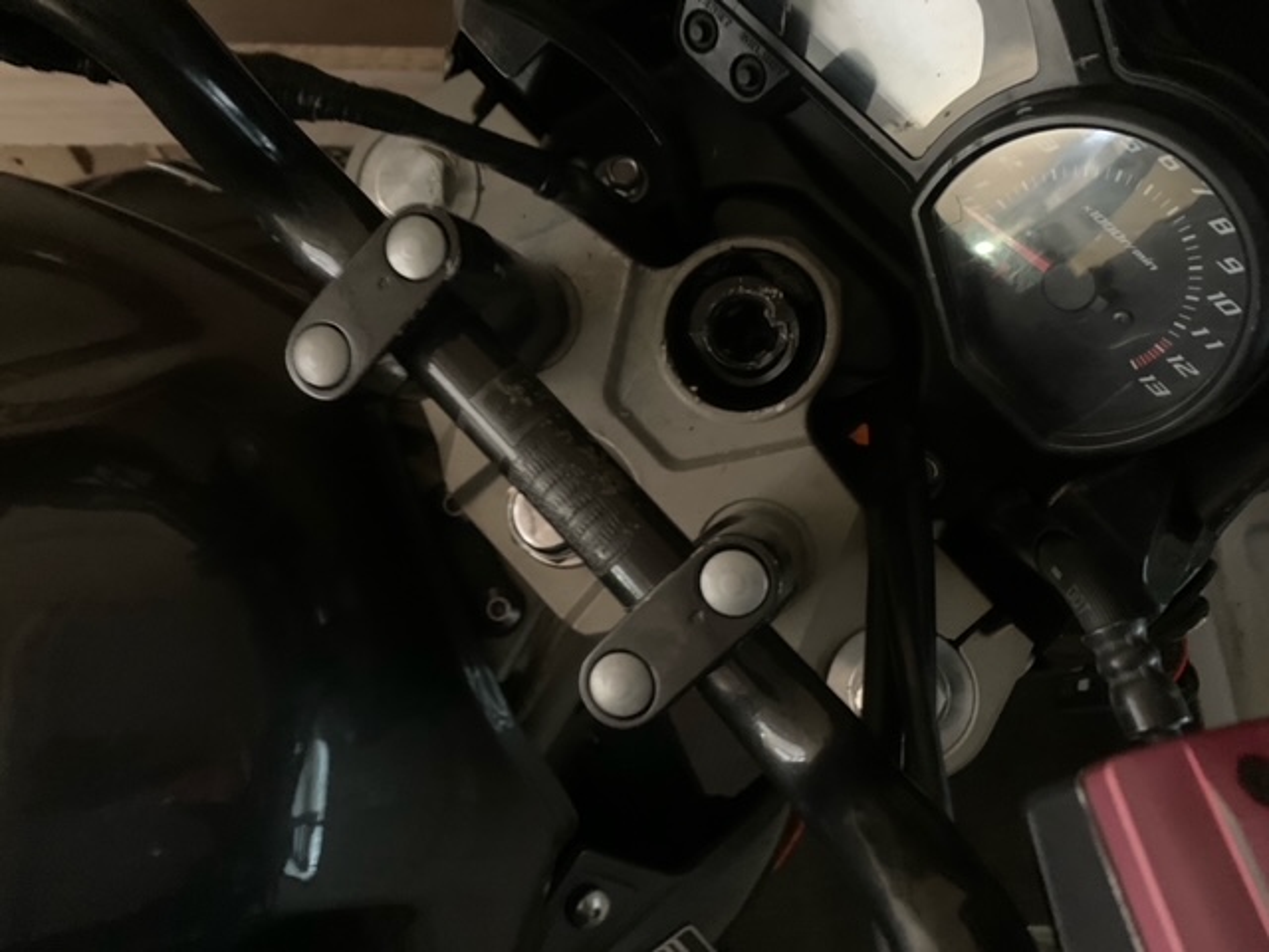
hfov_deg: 67.3
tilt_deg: -80.4
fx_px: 953
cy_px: 476
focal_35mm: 26
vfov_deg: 53.1
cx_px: 634
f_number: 1.8
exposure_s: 1/17
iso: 1000
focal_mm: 4.25
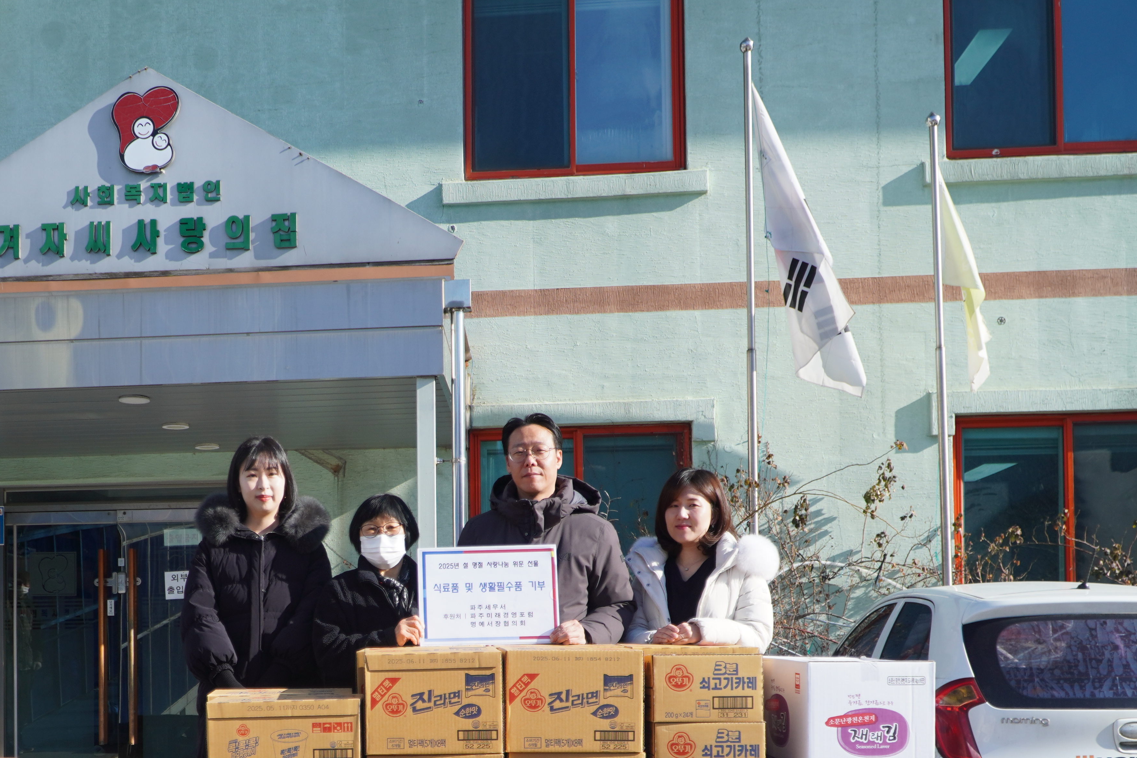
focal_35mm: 46
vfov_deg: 28.5
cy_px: 626
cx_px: 345
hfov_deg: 42.0
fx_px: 1453
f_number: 4
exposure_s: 1/640
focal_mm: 18
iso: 100
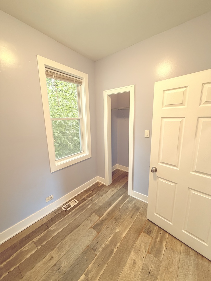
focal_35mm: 14
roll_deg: +1.7
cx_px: 106
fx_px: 114
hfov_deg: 85.7
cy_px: 140
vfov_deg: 102.1
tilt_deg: -11.3
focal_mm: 2.22
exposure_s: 1/60
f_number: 2.2
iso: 200
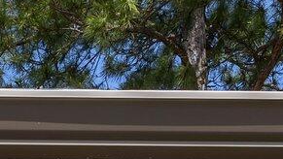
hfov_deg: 14.5
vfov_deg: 6.7
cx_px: -109
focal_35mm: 140
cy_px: 660
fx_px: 1051
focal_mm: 19
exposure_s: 1/320
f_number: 9
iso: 160
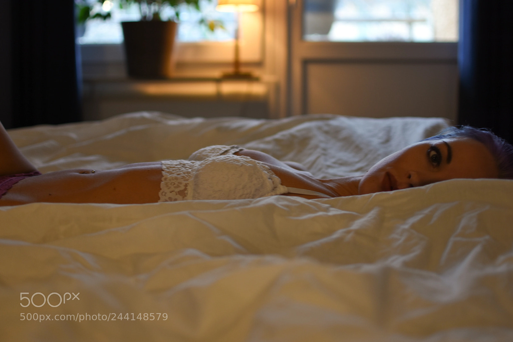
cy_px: 171
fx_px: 748
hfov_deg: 37.8
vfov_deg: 25.8
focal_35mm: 52
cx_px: 256
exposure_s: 1/20
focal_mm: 35
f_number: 1.8
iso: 200
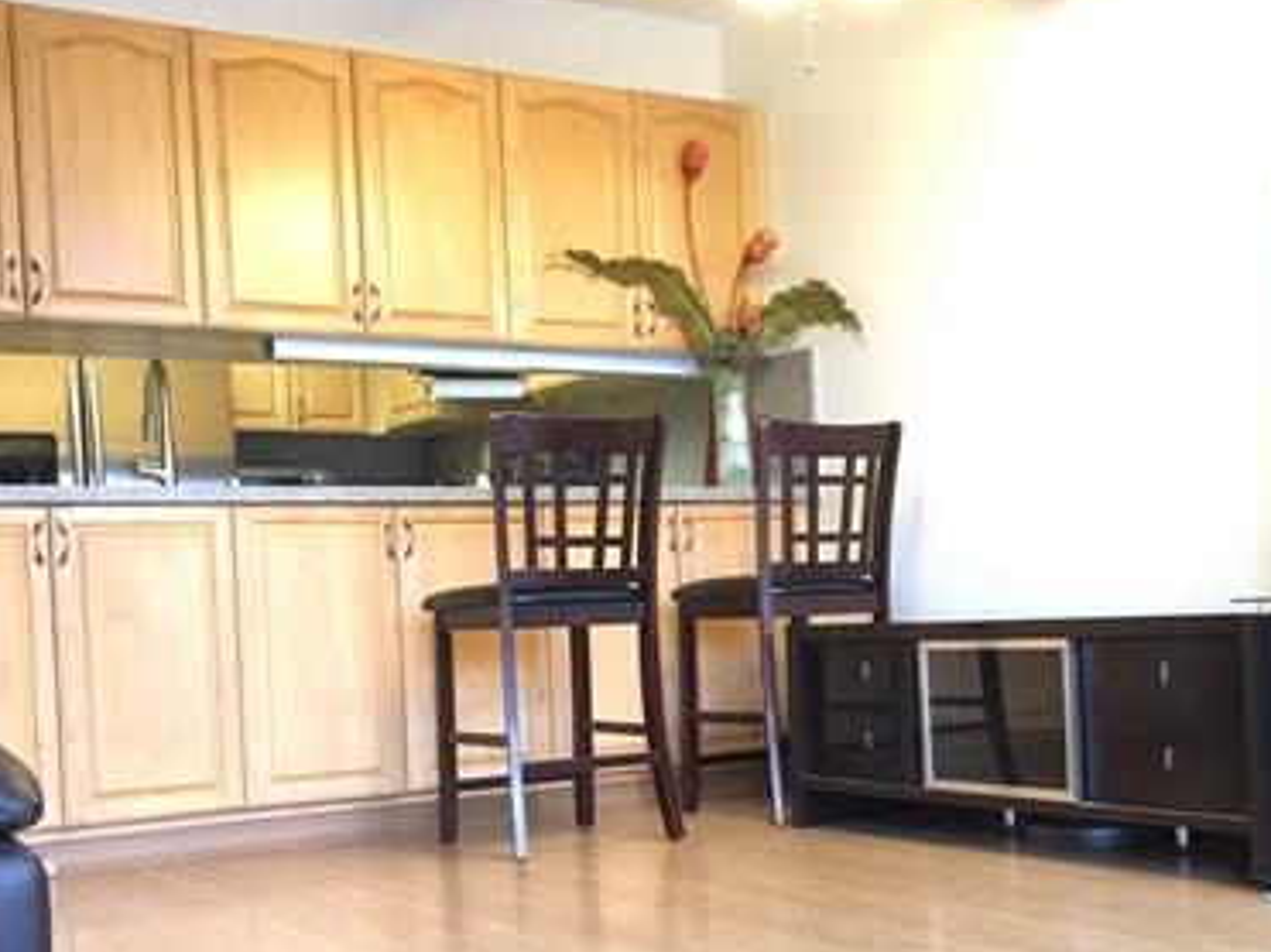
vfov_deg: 28.9
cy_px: 634
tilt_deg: -0.6
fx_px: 1835
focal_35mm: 50
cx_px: 874
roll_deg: +1.9
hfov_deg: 37.7
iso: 100
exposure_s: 1/15
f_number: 2.2
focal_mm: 4.15
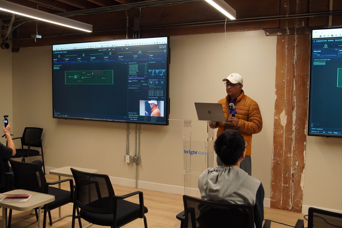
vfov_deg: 38.4
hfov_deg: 55.1
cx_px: 171
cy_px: 114
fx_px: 328
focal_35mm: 34
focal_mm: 23
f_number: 4
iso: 1600
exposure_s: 1/160
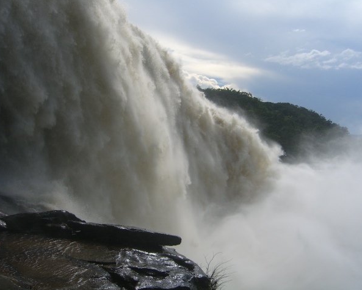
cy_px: 145
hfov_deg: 45.8
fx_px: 429
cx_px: 189
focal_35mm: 40
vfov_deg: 37.4
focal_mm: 7.9
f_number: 8
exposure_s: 1/200
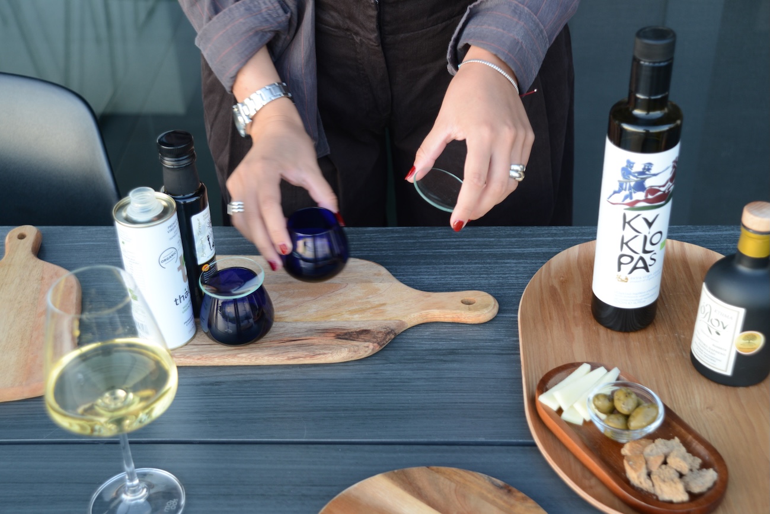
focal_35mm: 60
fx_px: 1284
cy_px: 257
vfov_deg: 22.6
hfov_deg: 33.4
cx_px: 385
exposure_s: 1/25
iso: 640
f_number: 5
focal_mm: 60
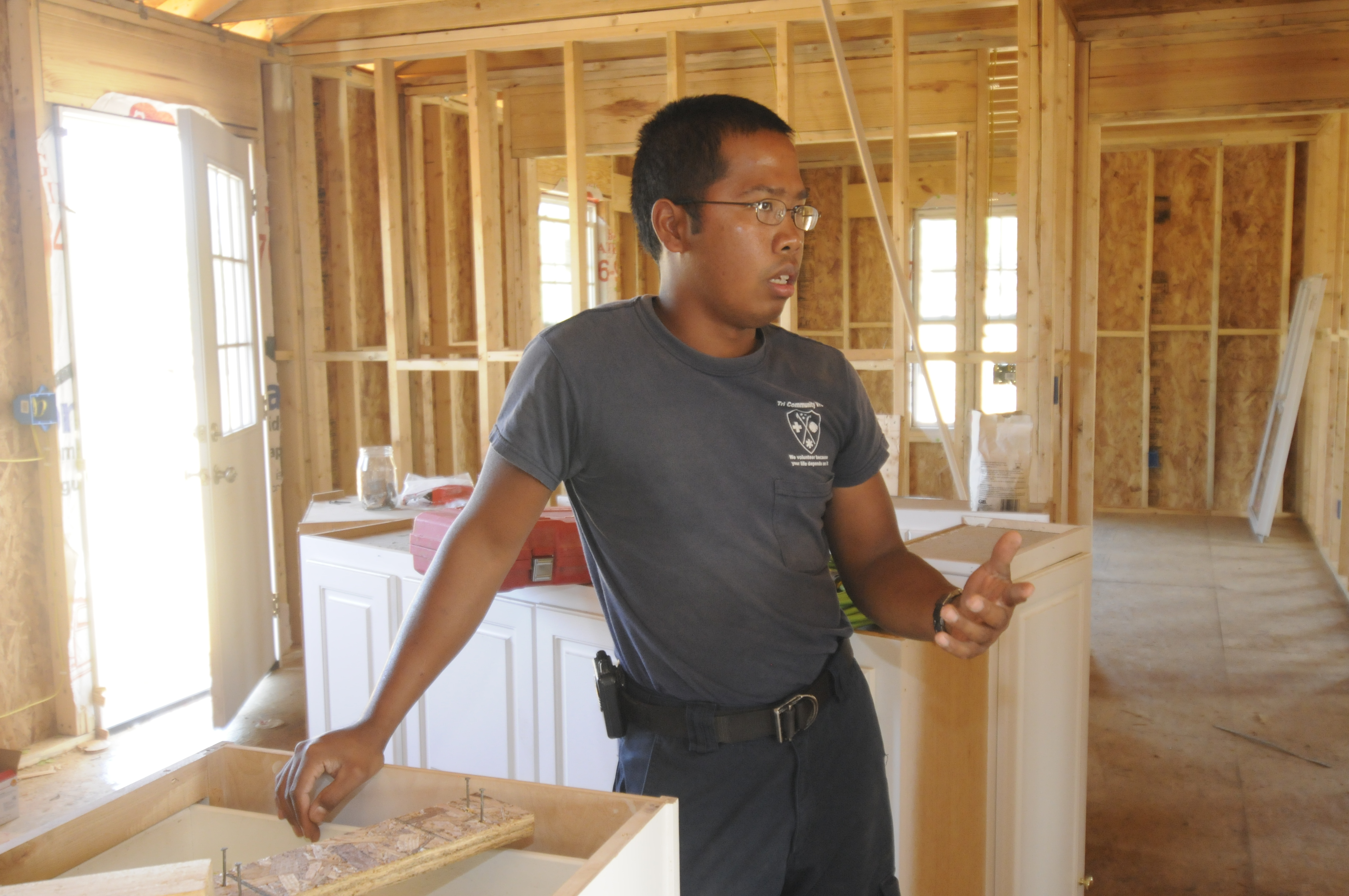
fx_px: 1347
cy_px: 448
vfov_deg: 36.8
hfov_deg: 53.2
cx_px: 674
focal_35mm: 36
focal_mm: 24
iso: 1250
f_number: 4.5
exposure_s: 1/100
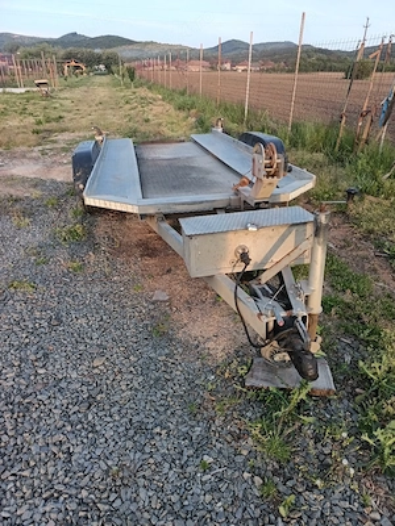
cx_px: 198
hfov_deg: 56.8
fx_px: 365
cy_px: 263
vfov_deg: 71.6
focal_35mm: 24
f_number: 1.75
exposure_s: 1/100
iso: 263
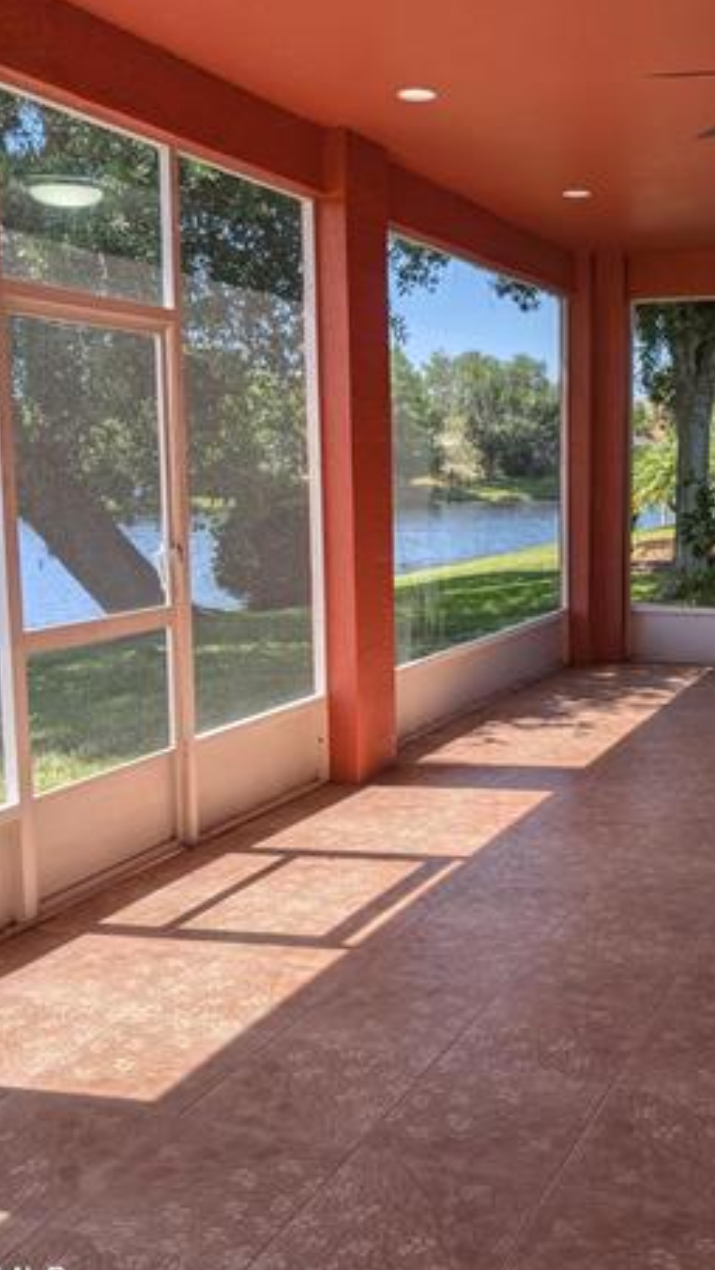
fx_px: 1246
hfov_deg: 31.5
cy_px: 667
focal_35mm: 37
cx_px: 536
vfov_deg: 54.0
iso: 24
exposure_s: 1/105
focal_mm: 6.9
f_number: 1.68
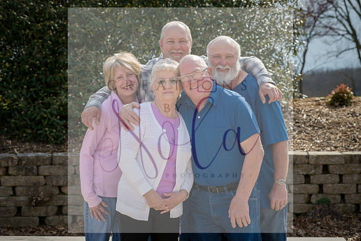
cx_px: 180
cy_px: 120
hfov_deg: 20.4
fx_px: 1003
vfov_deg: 13.7
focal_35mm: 100
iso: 400
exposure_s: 1/800
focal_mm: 100
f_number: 8
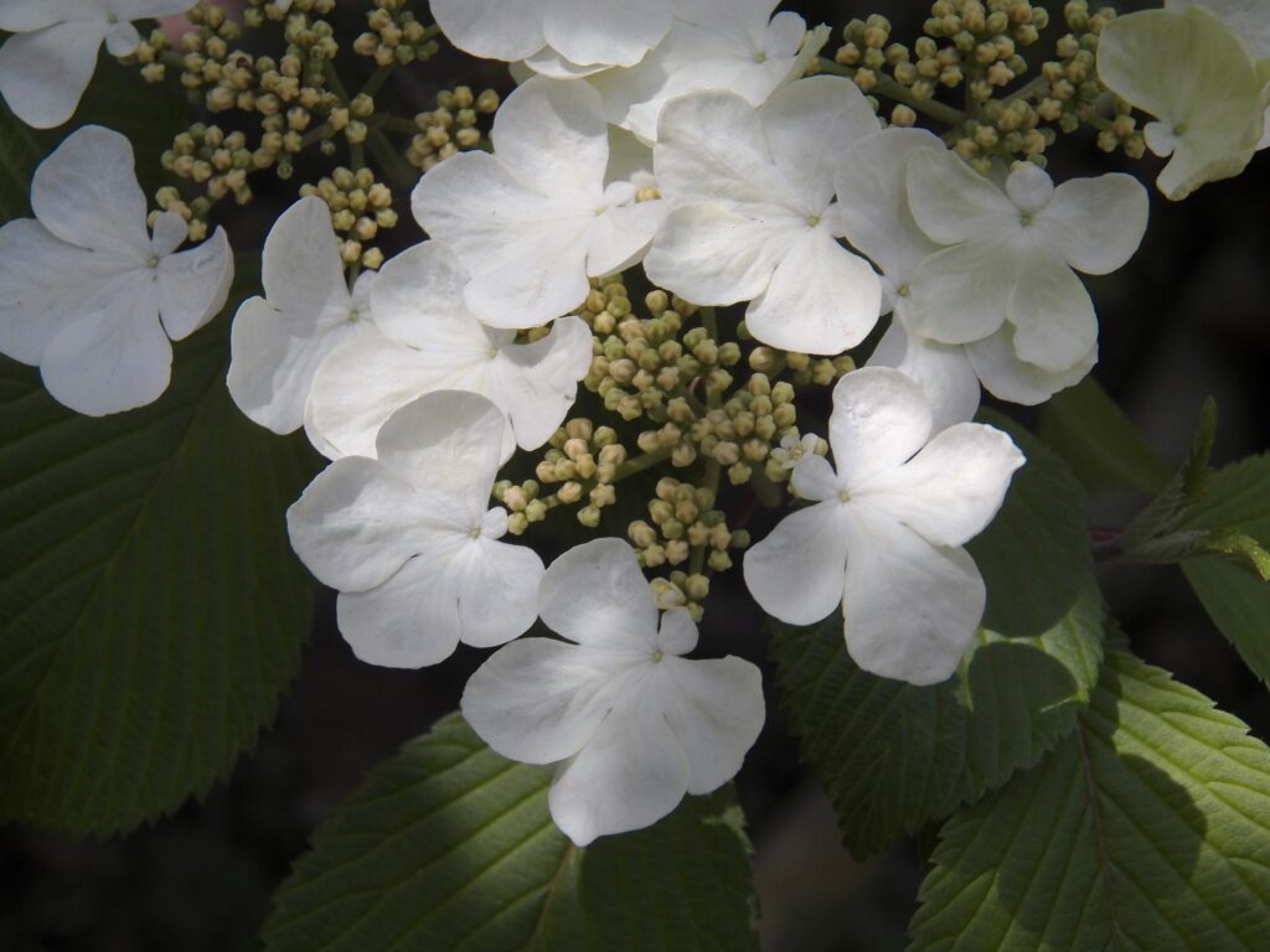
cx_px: 635
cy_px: 476
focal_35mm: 85
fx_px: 3119
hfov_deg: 23.0
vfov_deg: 17.4
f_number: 4
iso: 125
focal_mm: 15.2
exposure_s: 1/800
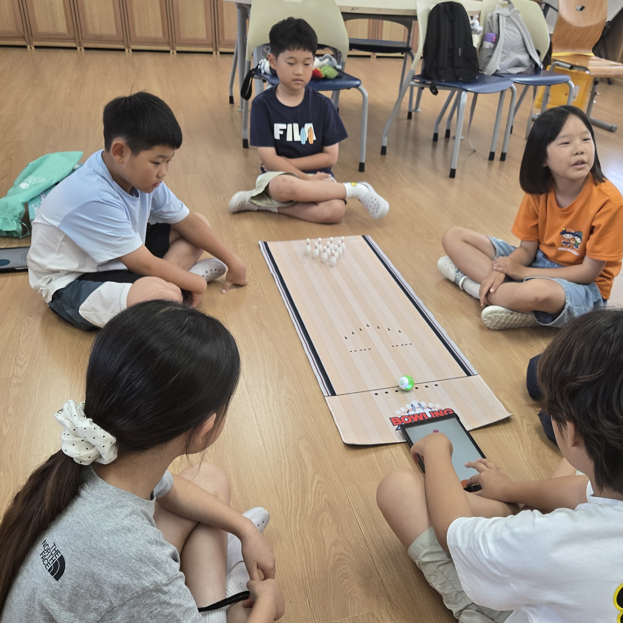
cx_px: 373
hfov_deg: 52.2
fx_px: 631
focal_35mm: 31
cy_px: 323
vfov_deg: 52.5
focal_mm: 5.4
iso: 125
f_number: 1.8
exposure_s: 1/120
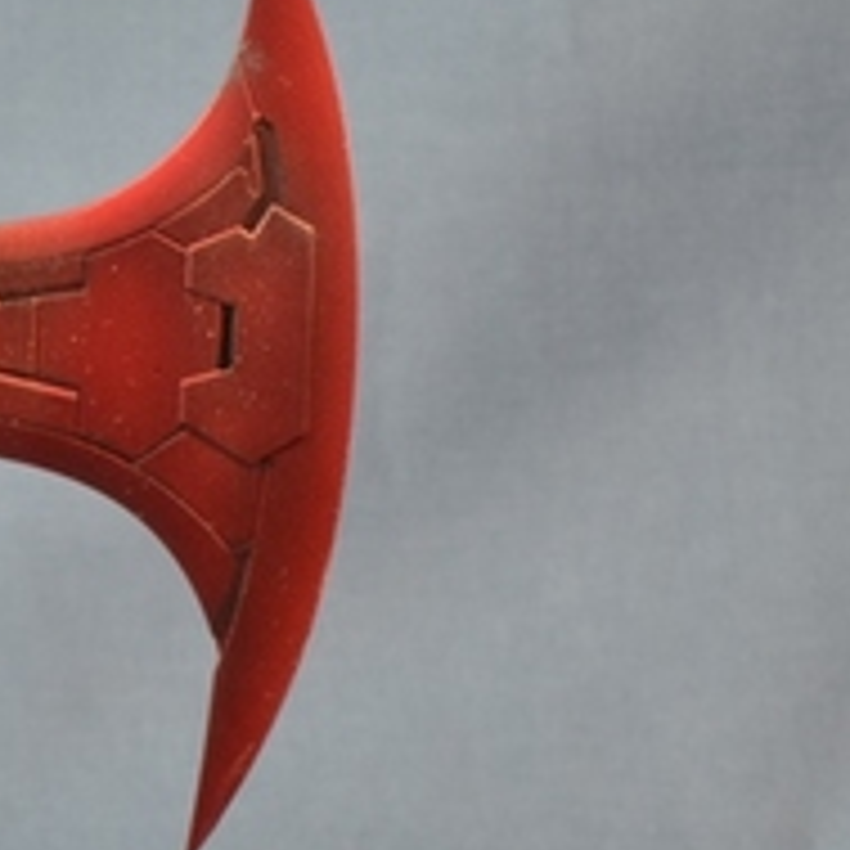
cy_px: 913
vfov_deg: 4.1
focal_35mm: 430
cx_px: -801
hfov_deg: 4.0
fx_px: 11946
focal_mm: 80
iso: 200
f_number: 20
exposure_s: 1/1.3
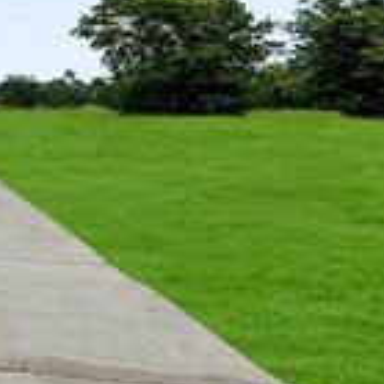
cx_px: -898
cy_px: 61
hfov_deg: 10.0
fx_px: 1255
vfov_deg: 17.2
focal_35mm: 100
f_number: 13
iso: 250
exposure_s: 1/200
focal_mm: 16
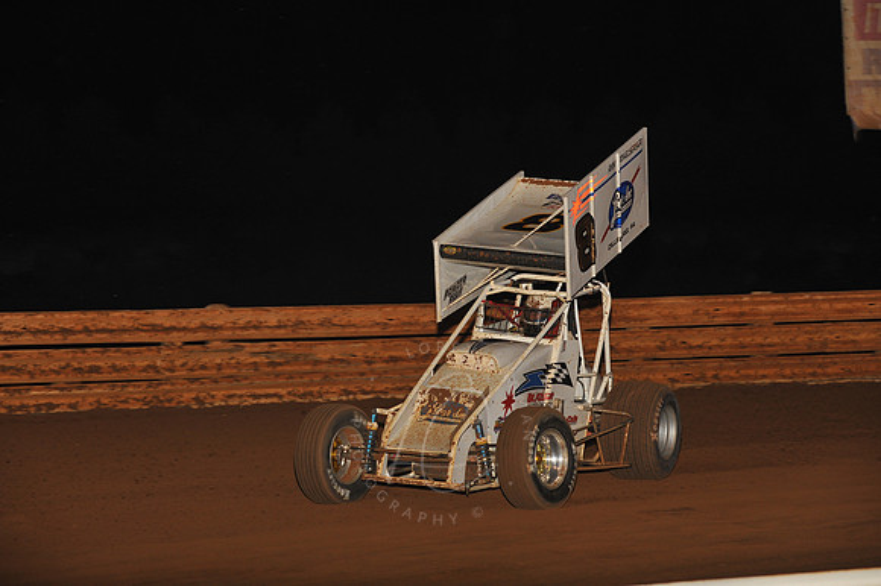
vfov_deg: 11.4
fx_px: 2935
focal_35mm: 120
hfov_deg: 17.1
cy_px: 293
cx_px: 440
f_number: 6.3
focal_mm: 120
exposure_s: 1/320
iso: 800
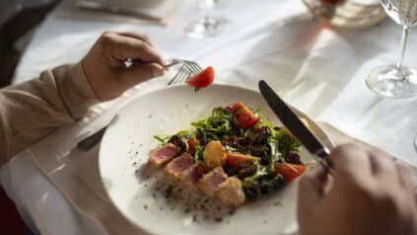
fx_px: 431
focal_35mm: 39
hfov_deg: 51.6
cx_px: 214
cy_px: 95
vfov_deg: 30.4
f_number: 2
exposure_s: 1/1600
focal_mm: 35
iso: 400
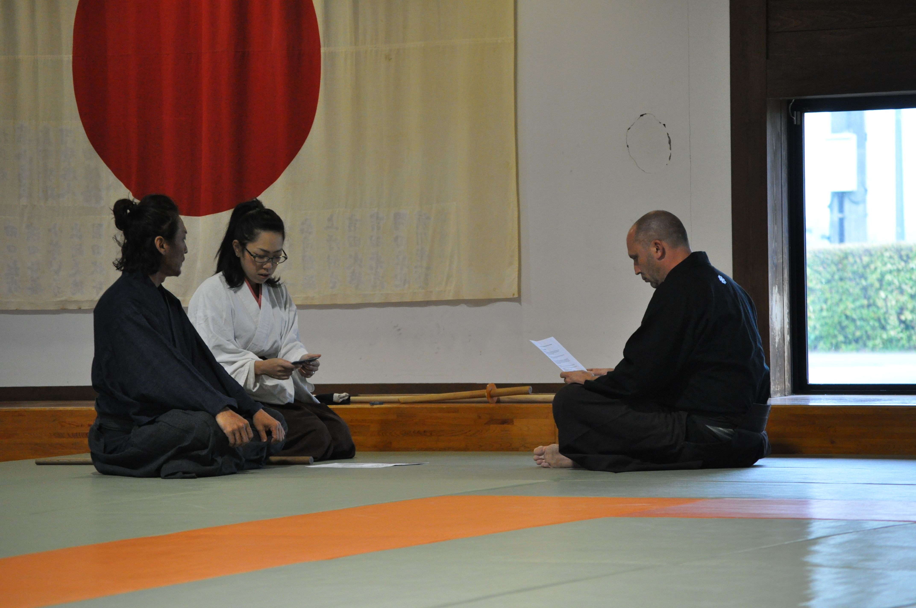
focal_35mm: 147
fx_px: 3736
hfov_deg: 14.0
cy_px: 304
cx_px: 458
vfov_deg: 9.3
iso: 1600
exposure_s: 1/100
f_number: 4.5
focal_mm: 98
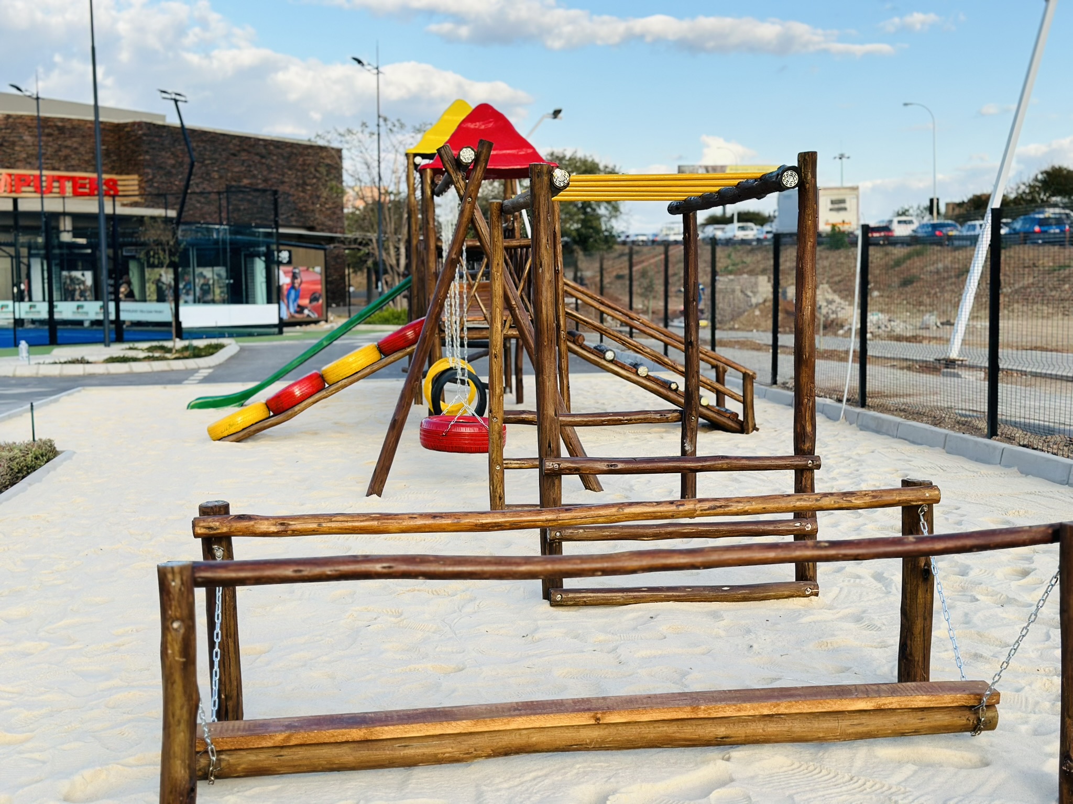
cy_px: 402
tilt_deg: -4.9
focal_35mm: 48
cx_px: 536
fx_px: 1488
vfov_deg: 30.3
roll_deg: +0.1
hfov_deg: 39.7
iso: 80
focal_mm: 6.86
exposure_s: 1/1414
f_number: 1.78
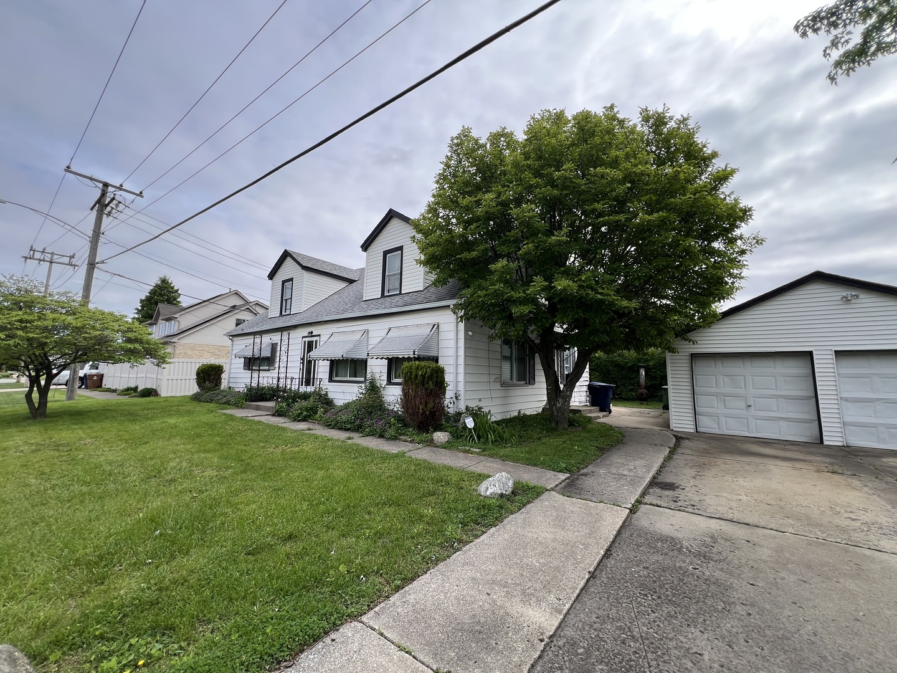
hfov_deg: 106.2
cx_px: 448
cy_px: 336
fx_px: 337
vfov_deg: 89.9
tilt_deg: +7.1
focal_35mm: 13
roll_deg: -0.4
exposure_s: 1/552
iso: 32
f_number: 1.8
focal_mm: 1.57
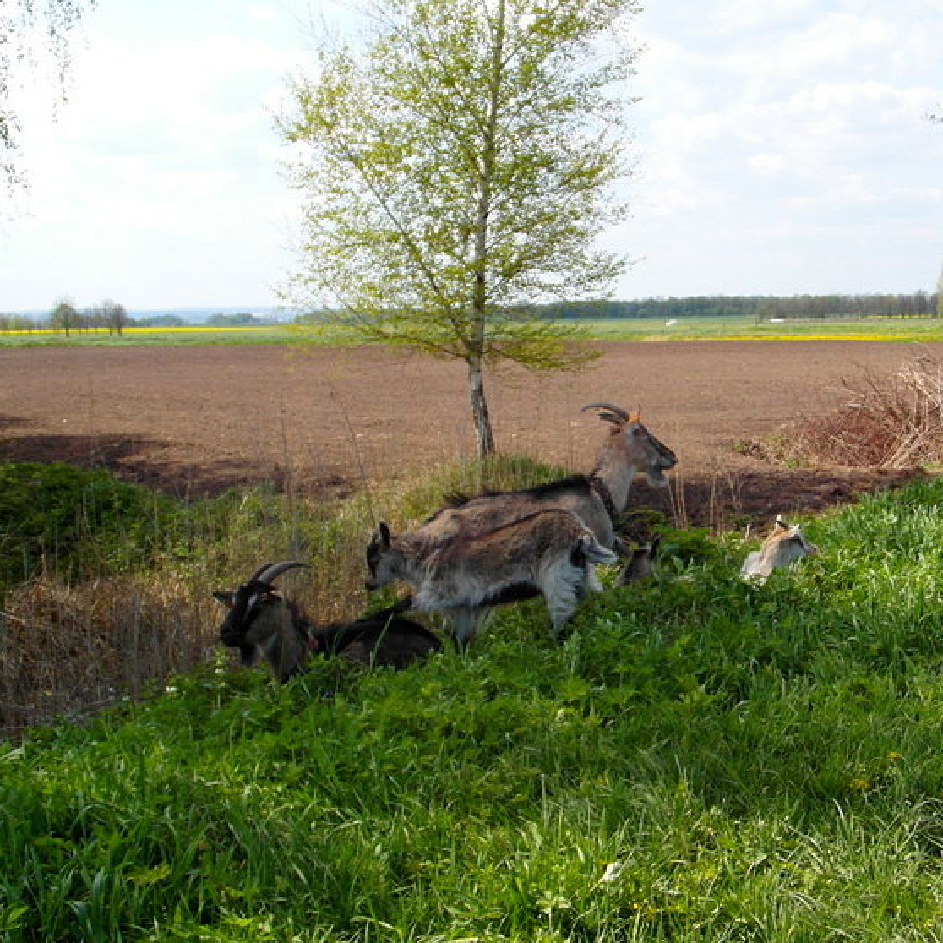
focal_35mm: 52
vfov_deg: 32.8
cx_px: 607
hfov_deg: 32.6
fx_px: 1603
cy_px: 492
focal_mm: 6.8
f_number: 3.6
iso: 100
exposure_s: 1/500
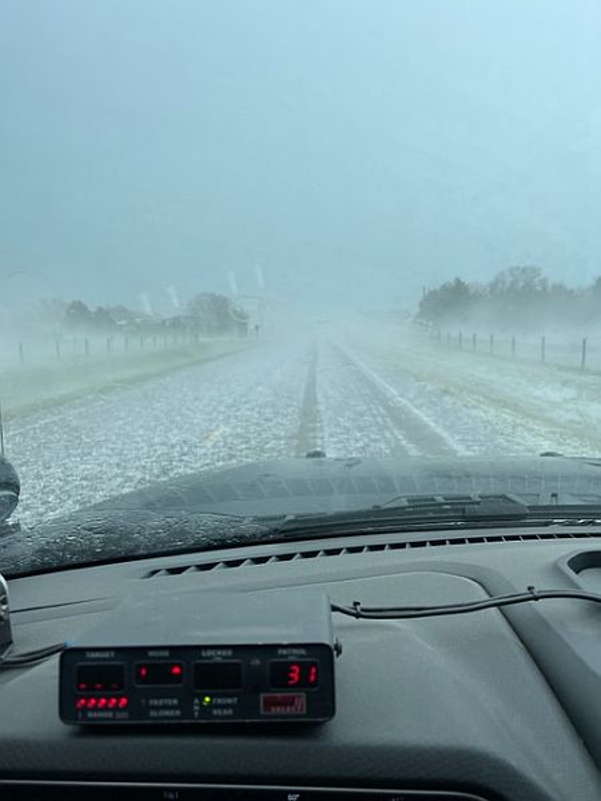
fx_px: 602
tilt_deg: -11.3
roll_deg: -1.9
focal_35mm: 26
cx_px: 300
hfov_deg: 53.1
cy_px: 400
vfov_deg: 67.3
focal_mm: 5.1
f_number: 1.6
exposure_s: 1/874
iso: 32
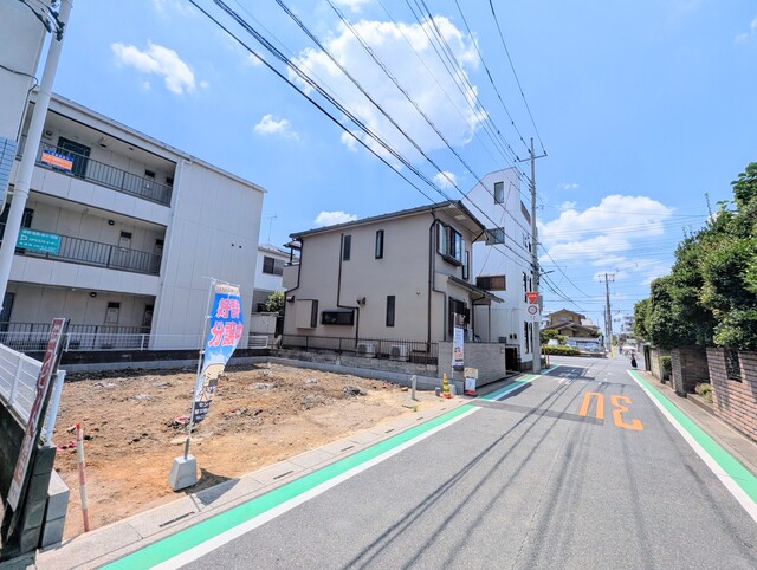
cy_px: 285
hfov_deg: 106.1
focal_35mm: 13
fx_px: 285
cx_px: 378
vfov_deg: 90.1
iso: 47
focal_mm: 1.95
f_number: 2.2
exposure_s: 1/3425
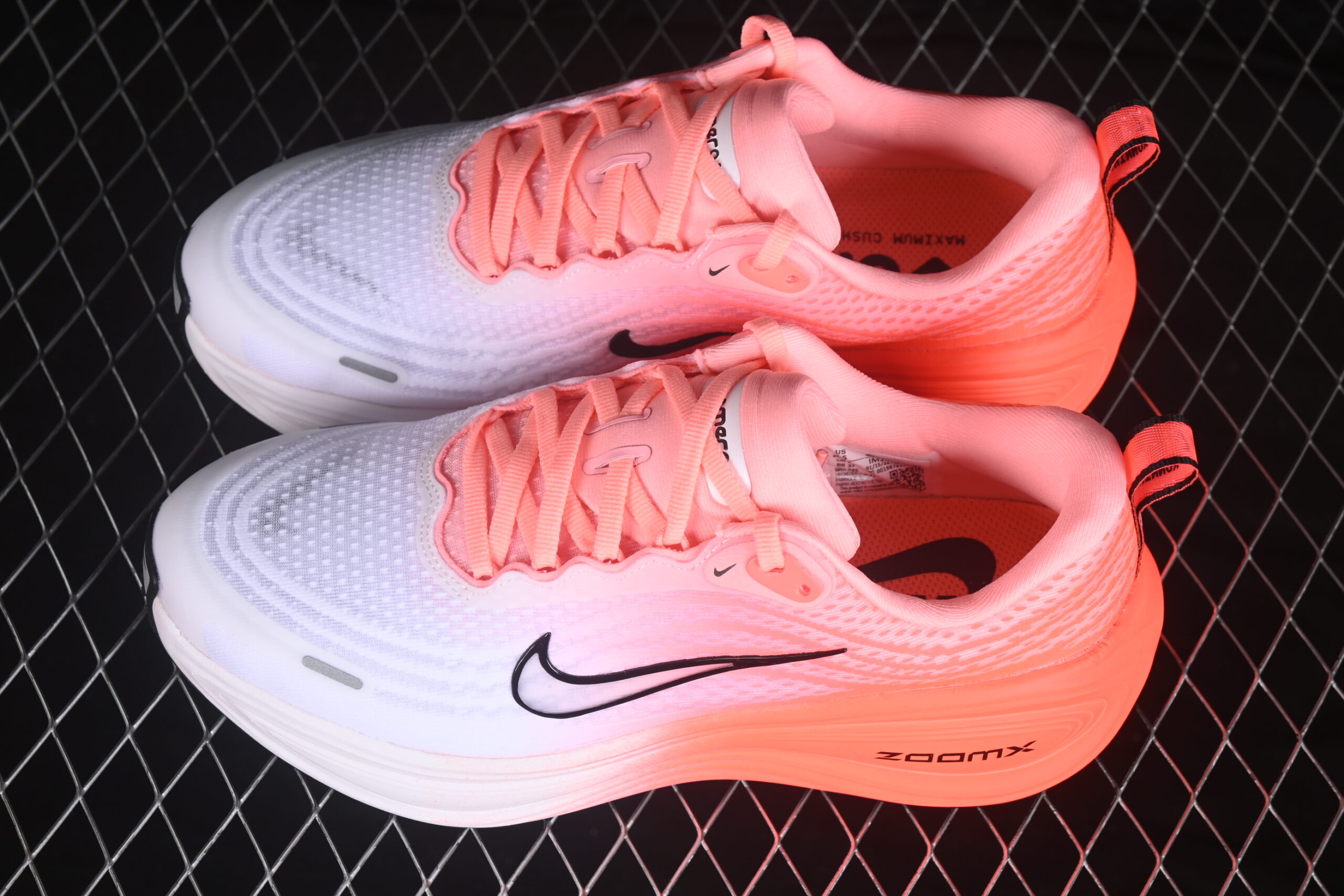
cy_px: 448
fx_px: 2800
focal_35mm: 75
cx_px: 672
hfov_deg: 27.0
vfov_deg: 18.2
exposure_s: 1/80
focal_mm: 50
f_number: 7.1
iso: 160
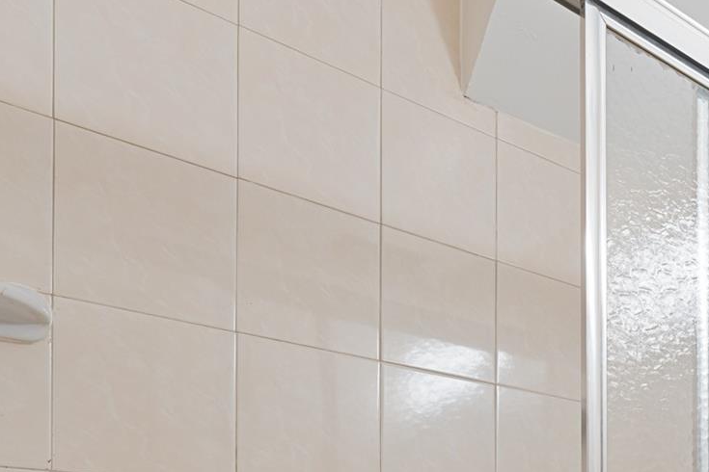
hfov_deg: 34.0
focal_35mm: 39
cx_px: 940
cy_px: 593
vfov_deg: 28.7
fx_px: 768
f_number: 10
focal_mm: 14
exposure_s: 1.3
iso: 400
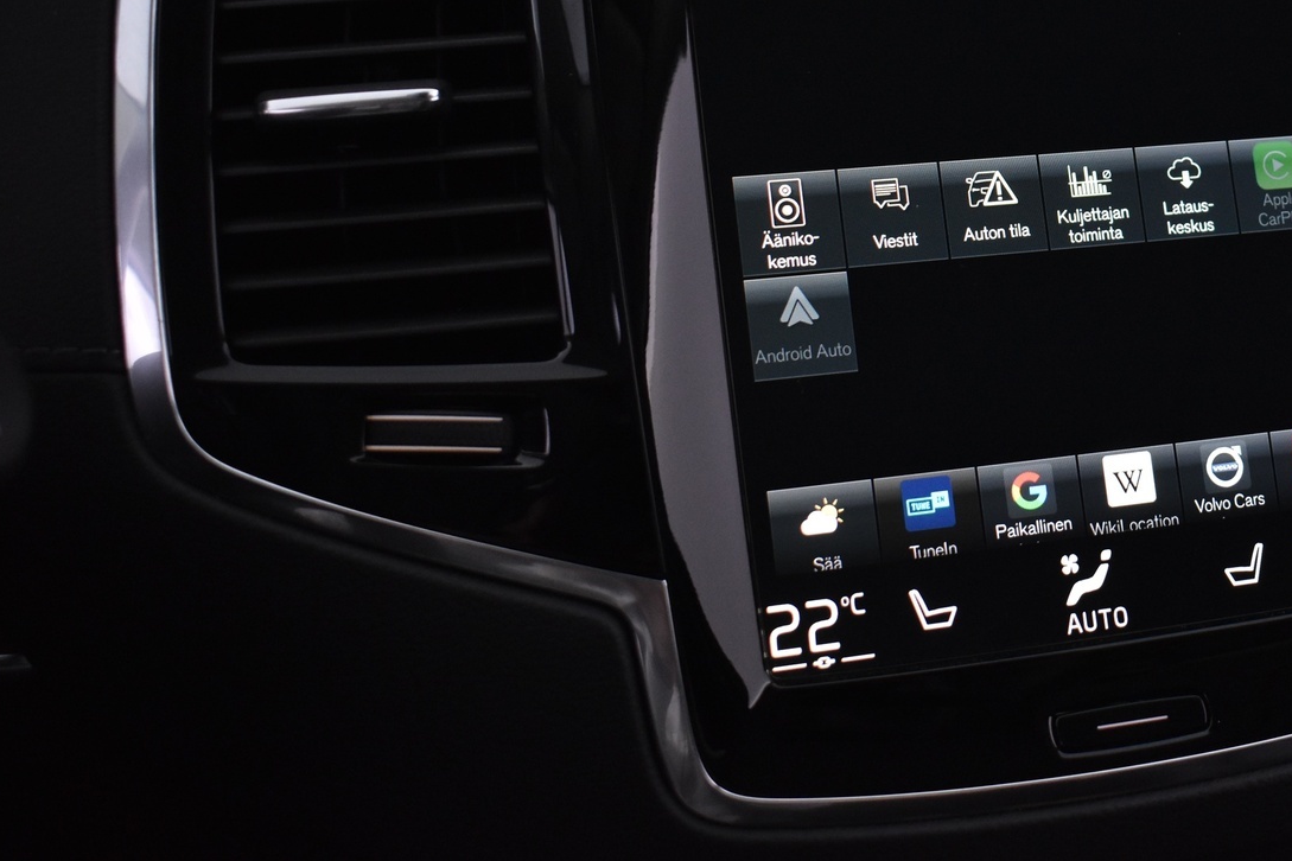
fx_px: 2081
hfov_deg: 33.9
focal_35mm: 58
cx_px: 936
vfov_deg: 23.2
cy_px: 222
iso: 1800
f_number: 4
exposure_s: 1/40
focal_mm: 26
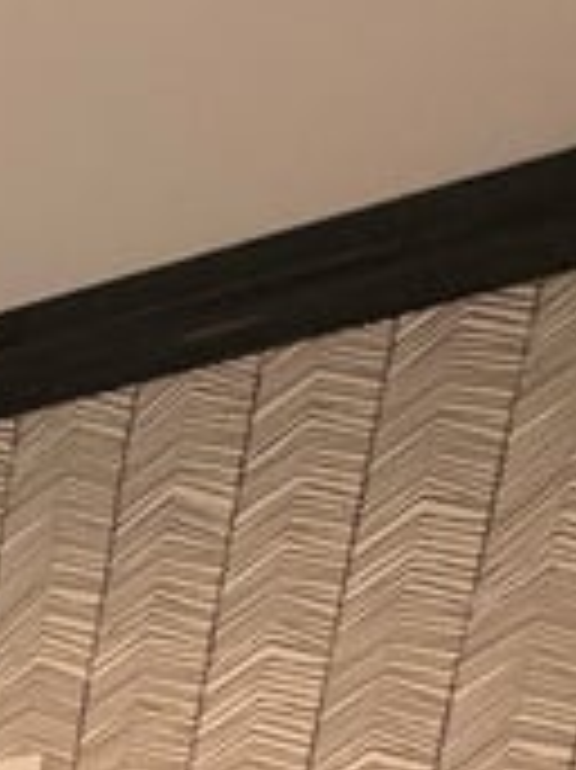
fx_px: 1866
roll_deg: -0.7
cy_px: 2038
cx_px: -1076
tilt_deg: -17.8
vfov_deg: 13.3
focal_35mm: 84
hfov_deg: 11.6
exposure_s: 1/60
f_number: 2.2
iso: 250
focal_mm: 2.22
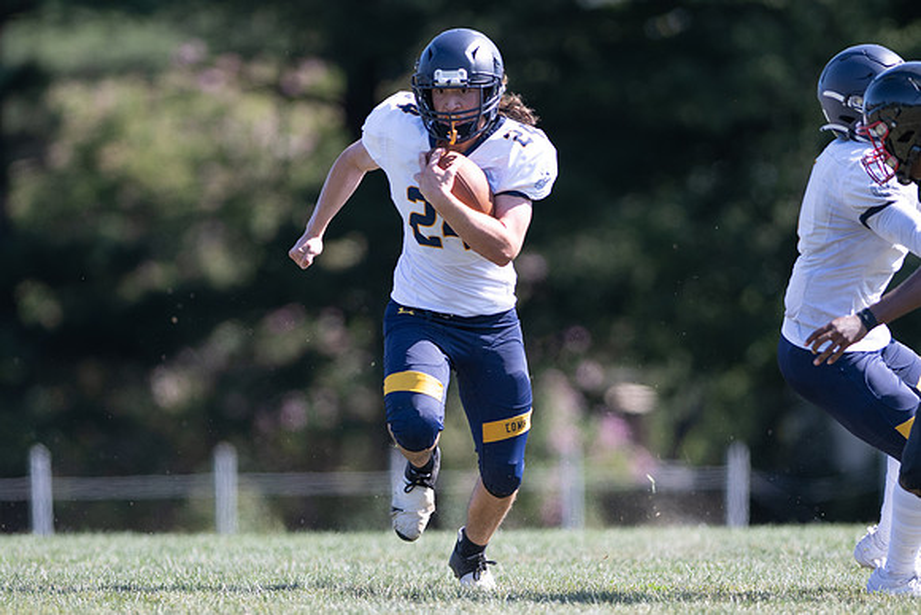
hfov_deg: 4.3
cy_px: 389
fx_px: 12204
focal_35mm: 477
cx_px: 467
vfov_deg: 2.9
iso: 250
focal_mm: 300
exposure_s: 1/1600
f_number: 2.8
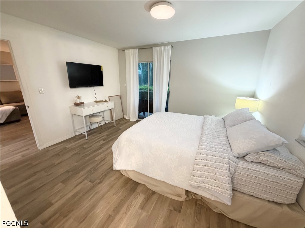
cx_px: 152
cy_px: 114
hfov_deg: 102.1
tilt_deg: -16.3
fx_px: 123
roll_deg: -0.5
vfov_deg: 85.7
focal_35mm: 14
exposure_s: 1/60
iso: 320
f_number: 2.2
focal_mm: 2.22
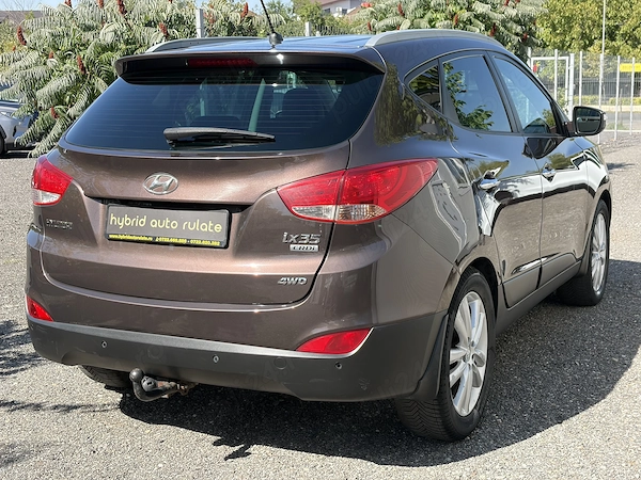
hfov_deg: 36.8
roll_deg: +1.6
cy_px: 240
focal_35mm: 52
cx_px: 320
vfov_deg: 28.0
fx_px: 963
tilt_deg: -9.2
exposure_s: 1/1287
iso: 50
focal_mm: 5.96
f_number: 1.6
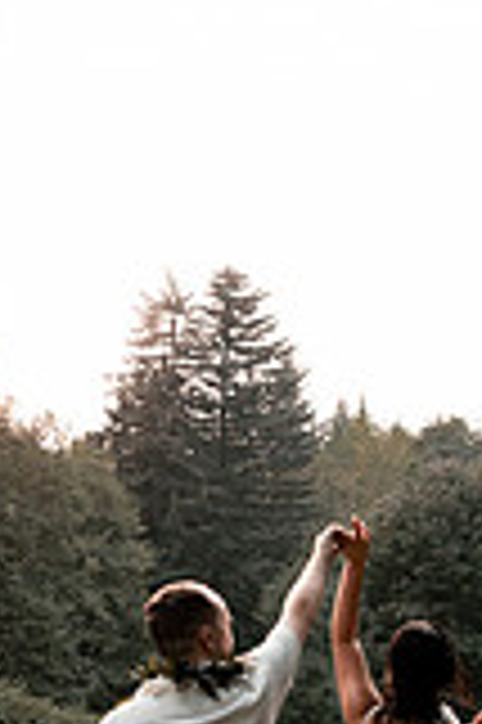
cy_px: 589
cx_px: 329
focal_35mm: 67
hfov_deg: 20.2
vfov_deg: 29.4
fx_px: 1348
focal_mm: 24
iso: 1250
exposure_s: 1/2000
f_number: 2.8
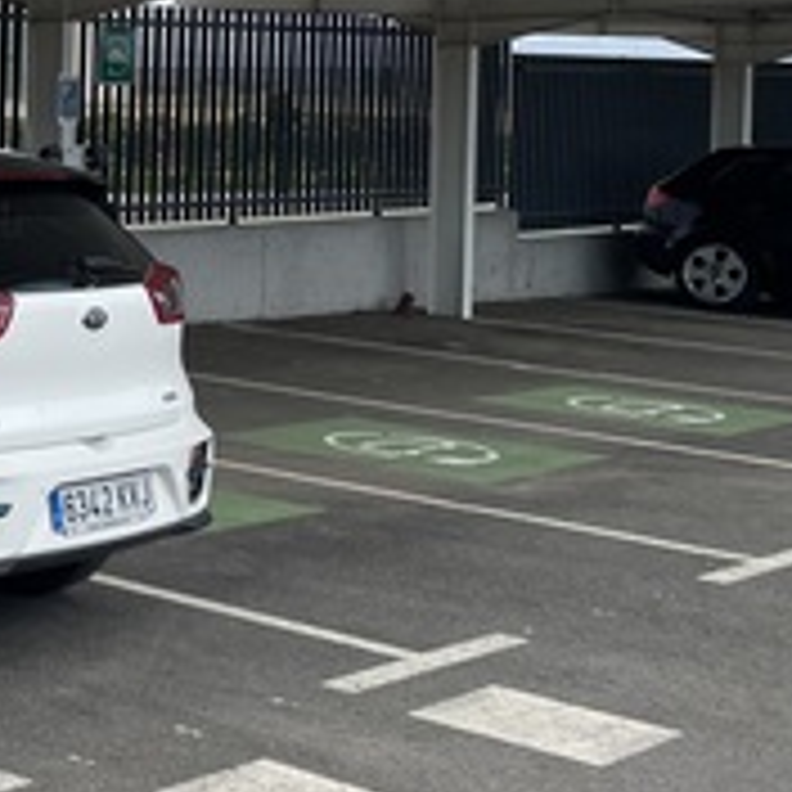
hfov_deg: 17.9
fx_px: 2097
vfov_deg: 21.1
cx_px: -549
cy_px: 146
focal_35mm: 81
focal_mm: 4.2
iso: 32
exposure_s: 1/2681
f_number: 1.6
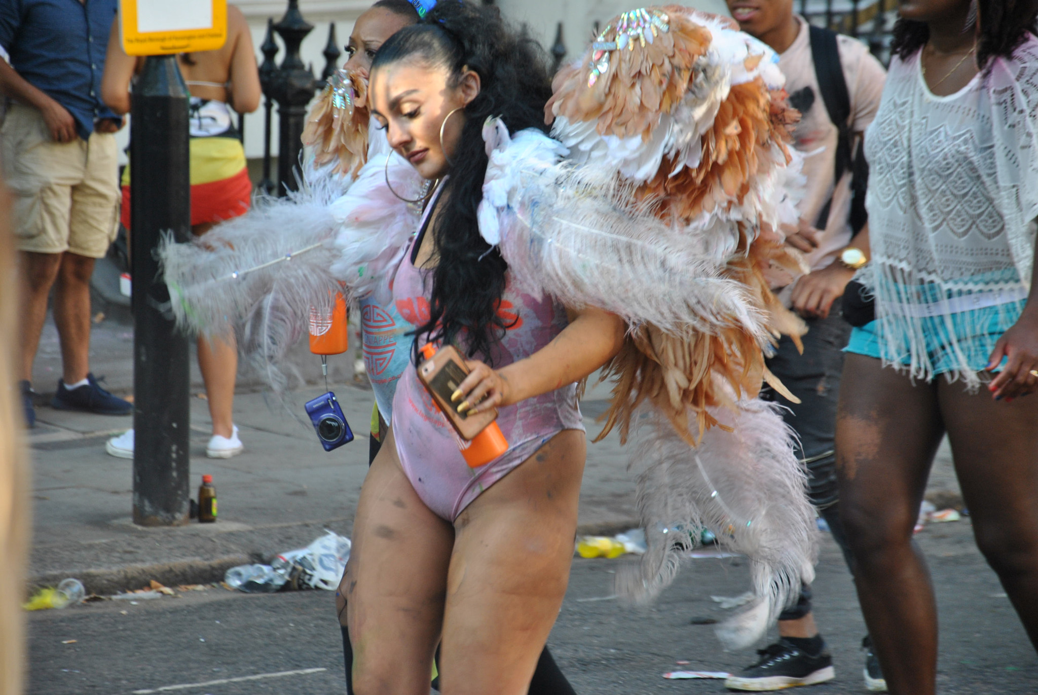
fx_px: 4547
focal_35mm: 158
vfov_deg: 8.7
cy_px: 348
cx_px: 519
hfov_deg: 13.0
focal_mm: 105
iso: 280
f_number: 5.6
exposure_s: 1/125
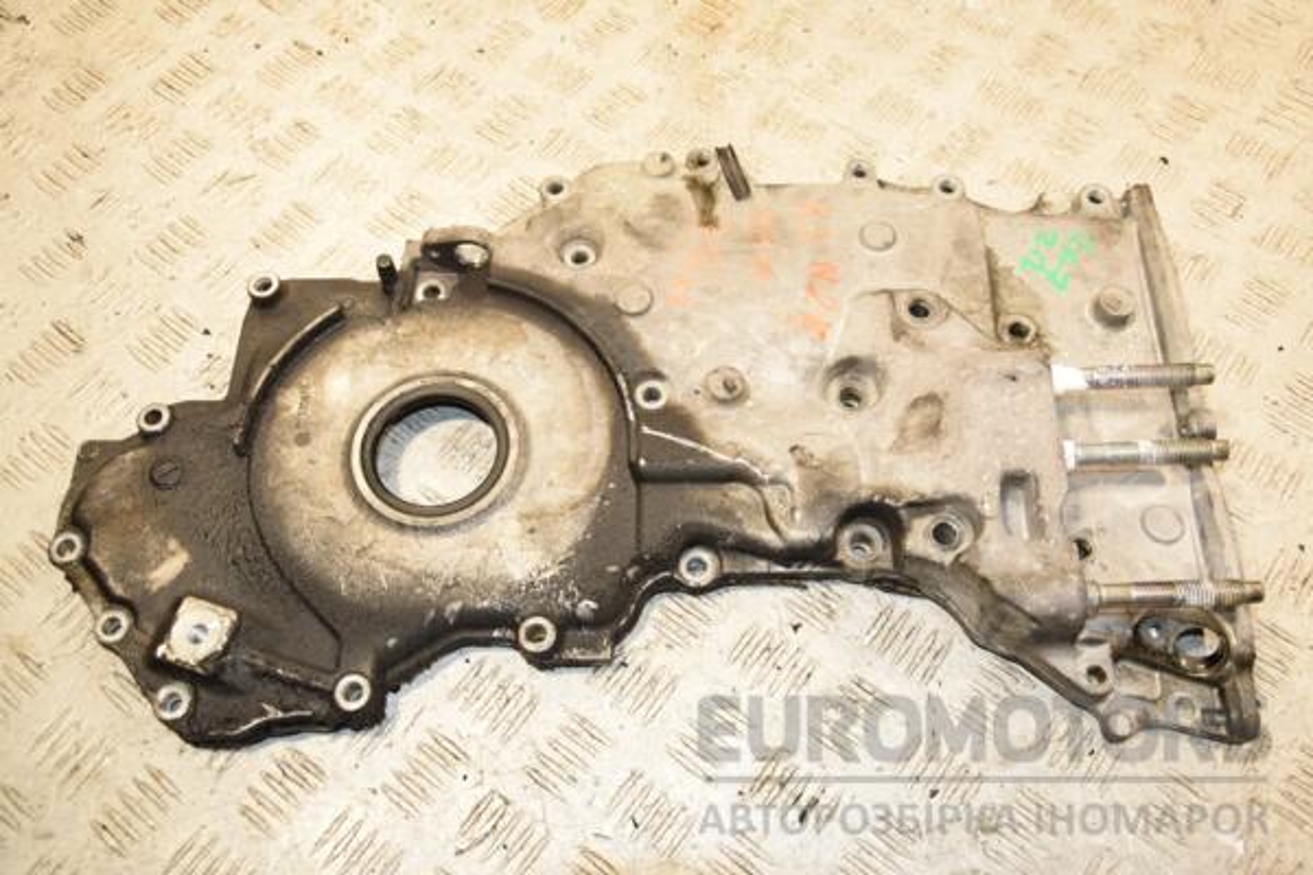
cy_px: 438
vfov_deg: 36.9
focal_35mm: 36
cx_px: 656
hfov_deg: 53.1
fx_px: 1313
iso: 800
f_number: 5.6
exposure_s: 1/200
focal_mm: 24
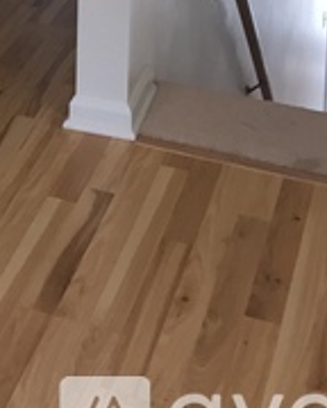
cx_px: -141
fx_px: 1270
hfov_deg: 13.9
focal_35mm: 105
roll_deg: +0.0
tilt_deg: -9.7
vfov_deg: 16.0
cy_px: -289
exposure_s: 1/30
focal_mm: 4.15
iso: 32
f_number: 2.2
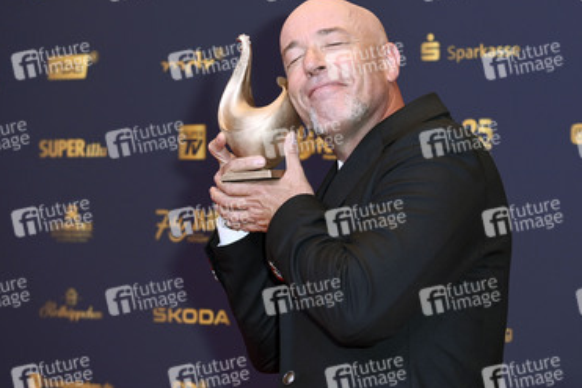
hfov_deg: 23.9
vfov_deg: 16.1
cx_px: 324
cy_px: 179
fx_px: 1373
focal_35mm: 85
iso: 640
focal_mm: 70
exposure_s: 1/200
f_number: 4.5
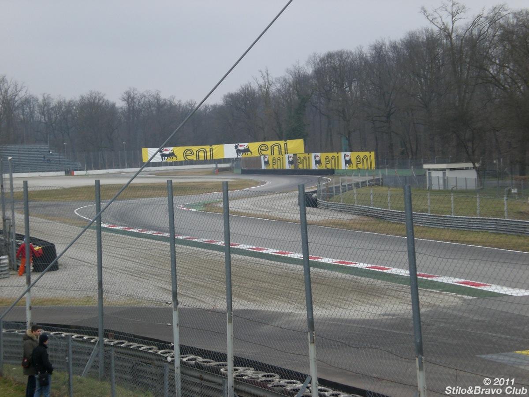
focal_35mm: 87
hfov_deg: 22.5
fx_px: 1330
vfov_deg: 17.0
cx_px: 264
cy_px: 198
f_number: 5
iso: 100
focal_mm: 14.49
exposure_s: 1/125
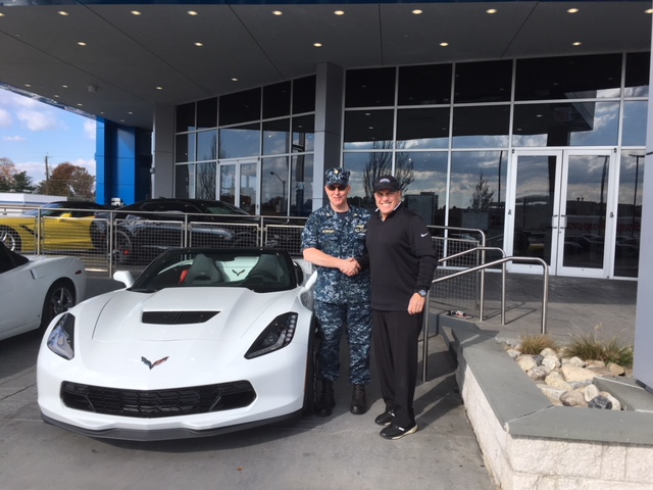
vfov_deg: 48.2
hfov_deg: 61.7
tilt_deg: -1.5
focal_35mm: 29
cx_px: 326
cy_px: 245
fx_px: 547
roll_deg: -2.6
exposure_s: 1/1068
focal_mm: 4.15
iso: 25
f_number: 2.2
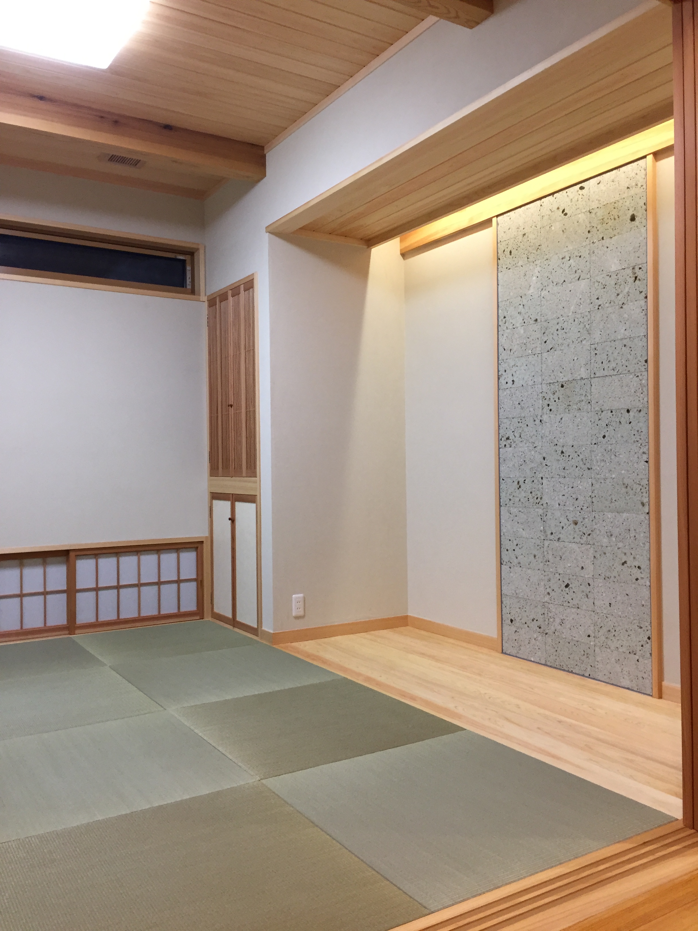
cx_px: 349
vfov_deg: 61.7
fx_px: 780
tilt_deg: +0.1
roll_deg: +0.3
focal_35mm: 29
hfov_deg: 48.2
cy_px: 466
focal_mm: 4.15
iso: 125
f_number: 2.2
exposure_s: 1/30
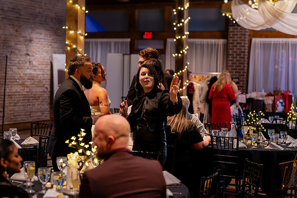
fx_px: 602
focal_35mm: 73
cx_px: 148
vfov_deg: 18.7
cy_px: 99
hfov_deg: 27.7
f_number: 2.8
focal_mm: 73
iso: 12800
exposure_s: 1/400
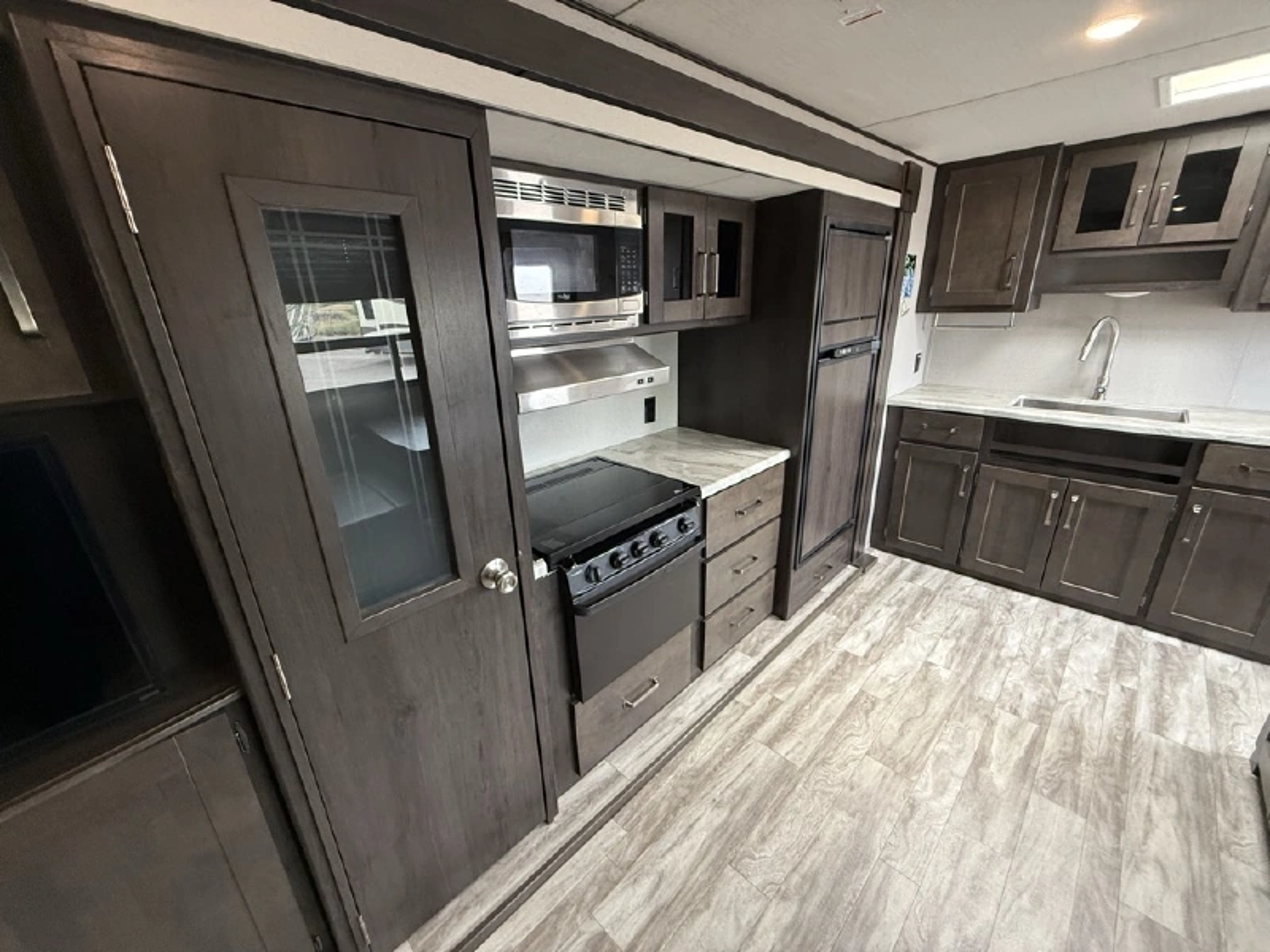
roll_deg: +1.9
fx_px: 514
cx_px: 635
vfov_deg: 85.7
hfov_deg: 102.1
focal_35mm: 14
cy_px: 476
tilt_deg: -18.0
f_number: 2.2
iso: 320
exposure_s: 1/67
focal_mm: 2.22
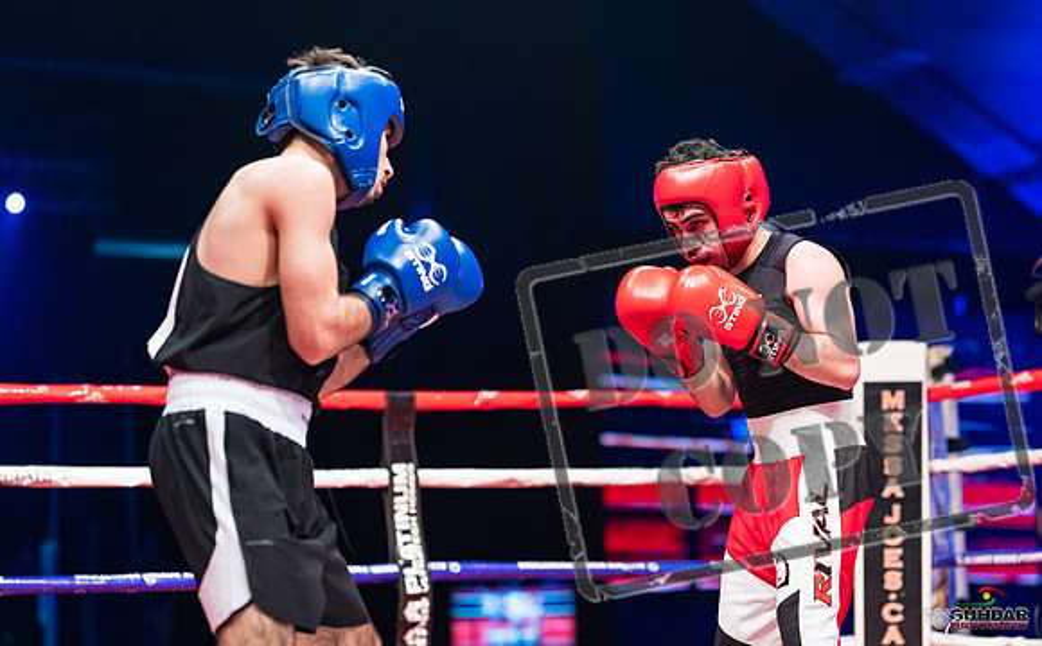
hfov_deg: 26.0
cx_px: 587
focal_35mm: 79
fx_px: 2250
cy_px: 377
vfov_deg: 16.3
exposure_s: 1/1250
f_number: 2
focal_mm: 67
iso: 3200
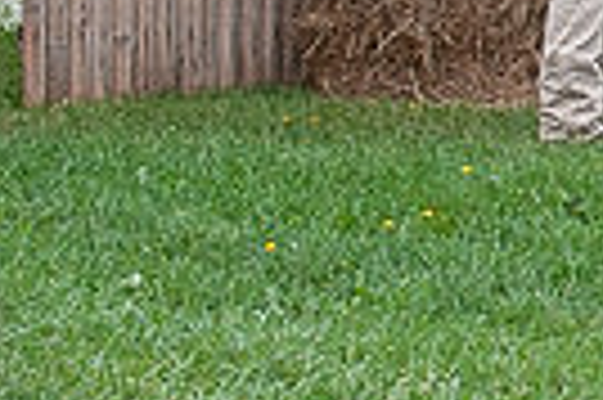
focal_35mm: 338
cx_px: 1130
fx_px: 5655
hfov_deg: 6.0
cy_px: -326
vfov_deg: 4.0
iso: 1800
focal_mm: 90
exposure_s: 1/1000
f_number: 5.6
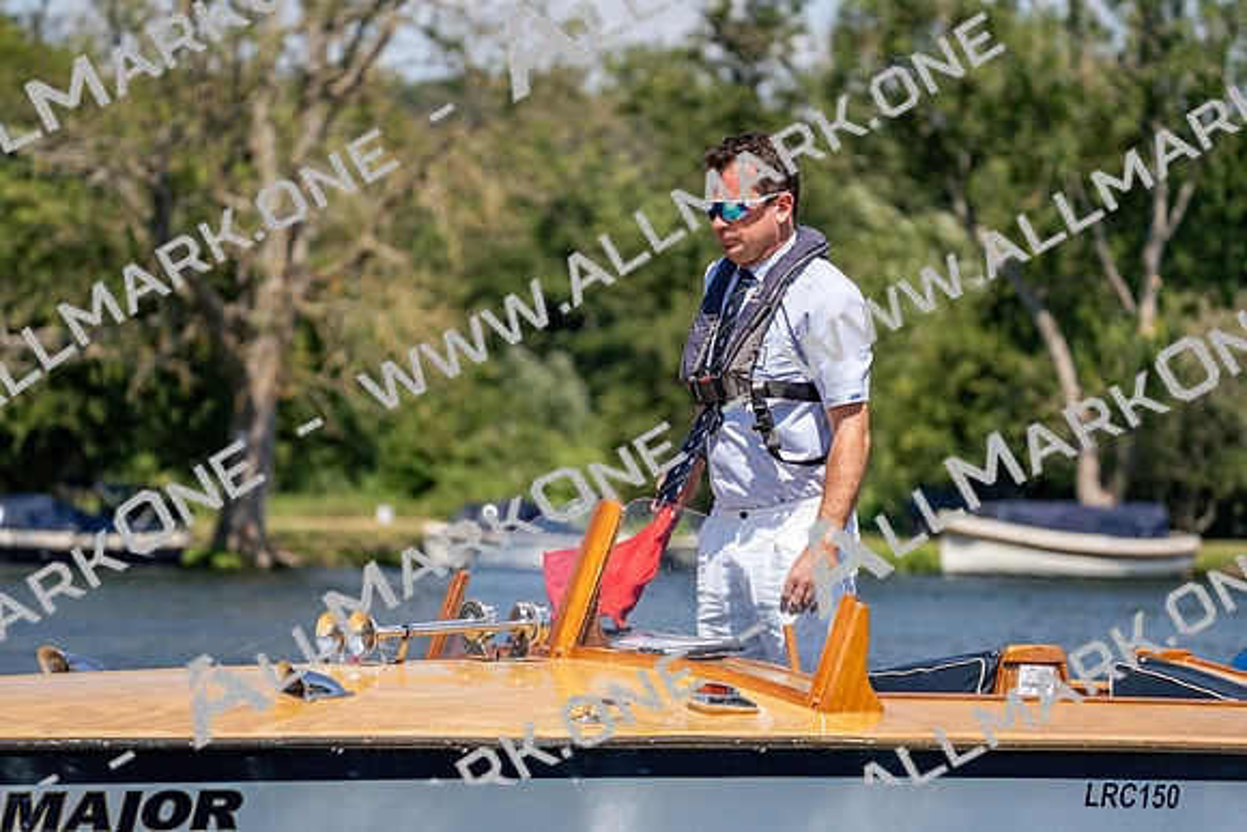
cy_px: 416
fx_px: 6929
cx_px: 624
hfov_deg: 10.3
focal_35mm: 200
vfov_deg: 6.9
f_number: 5.6
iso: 250
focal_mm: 200
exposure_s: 1/2000
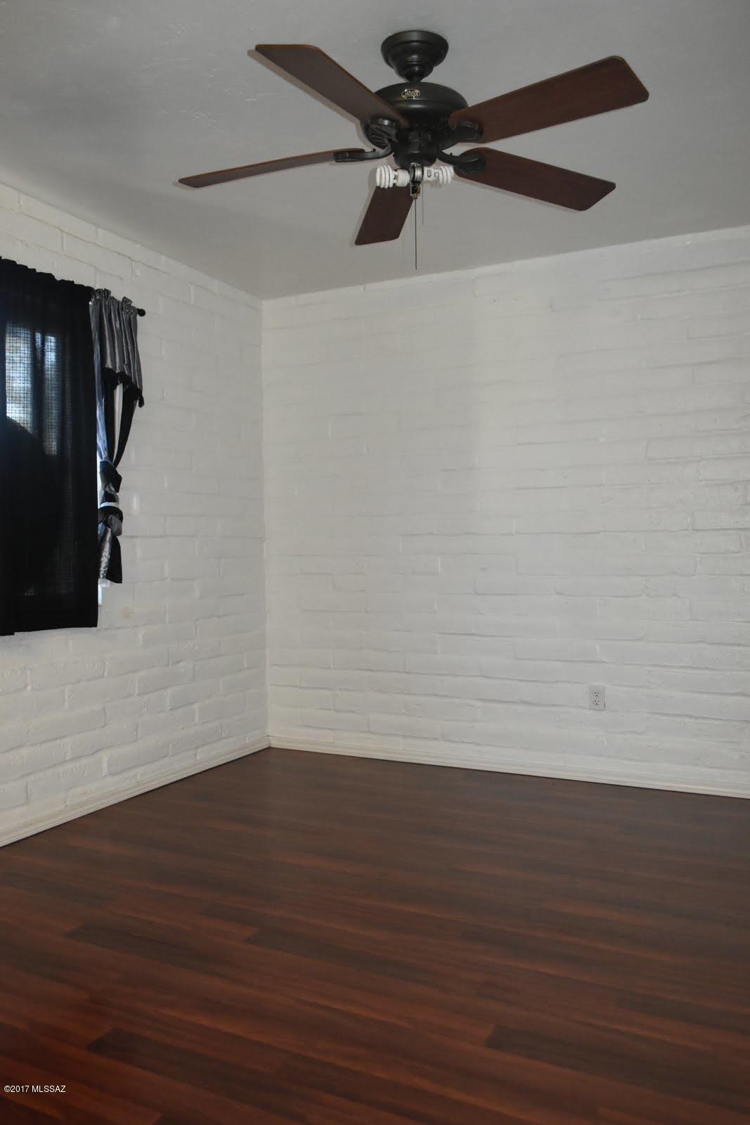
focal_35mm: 27
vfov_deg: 67.4
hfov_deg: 47.9
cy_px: 562
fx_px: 844
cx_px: 375
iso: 2000
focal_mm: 18
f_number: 3.5
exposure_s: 1/60
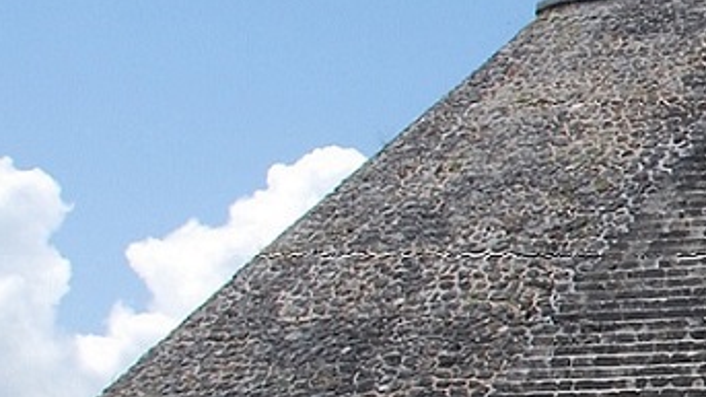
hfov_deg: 13.7
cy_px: 255
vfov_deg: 9.2
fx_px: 2471
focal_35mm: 132
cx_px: 1437
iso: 200
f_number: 9
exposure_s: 1/125
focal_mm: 18
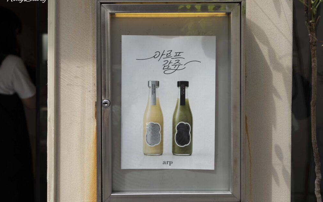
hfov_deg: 41.0
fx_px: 431
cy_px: 98
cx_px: 158
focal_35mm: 49
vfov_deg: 26.4
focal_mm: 47
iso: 100
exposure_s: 1/200
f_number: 6.3
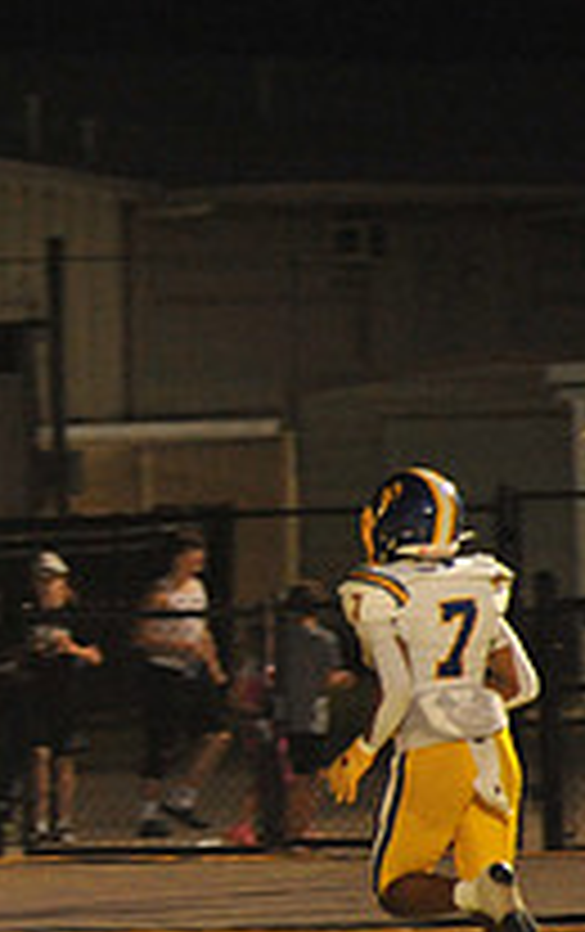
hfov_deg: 2.3
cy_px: 599
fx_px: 14490
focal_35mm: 570
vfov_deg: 3.7
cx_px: -652
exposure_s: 1/200
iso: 5000
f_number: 5.6
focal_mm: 200
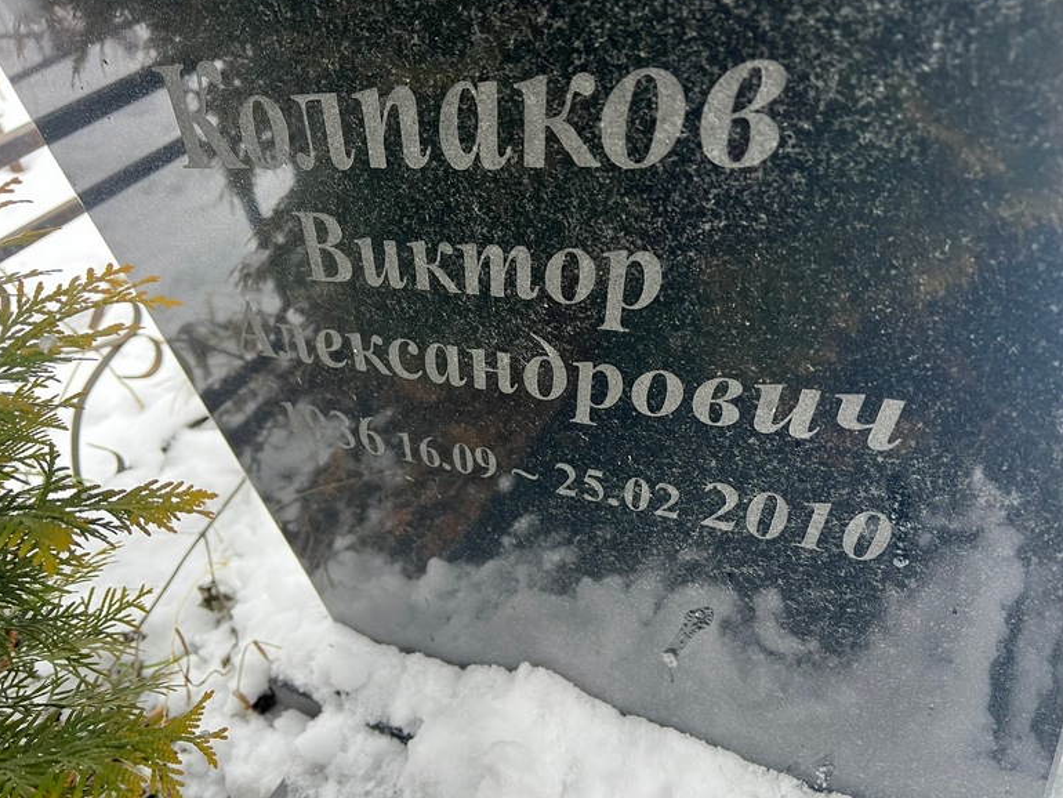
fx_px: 829
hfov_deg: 65.3
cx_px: 547
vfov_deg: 51.4
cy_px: 406
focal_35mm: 27
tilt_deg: -40.0
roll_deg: +11.1
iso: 125
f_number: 1.5
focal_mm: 5.7
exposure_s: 1/61
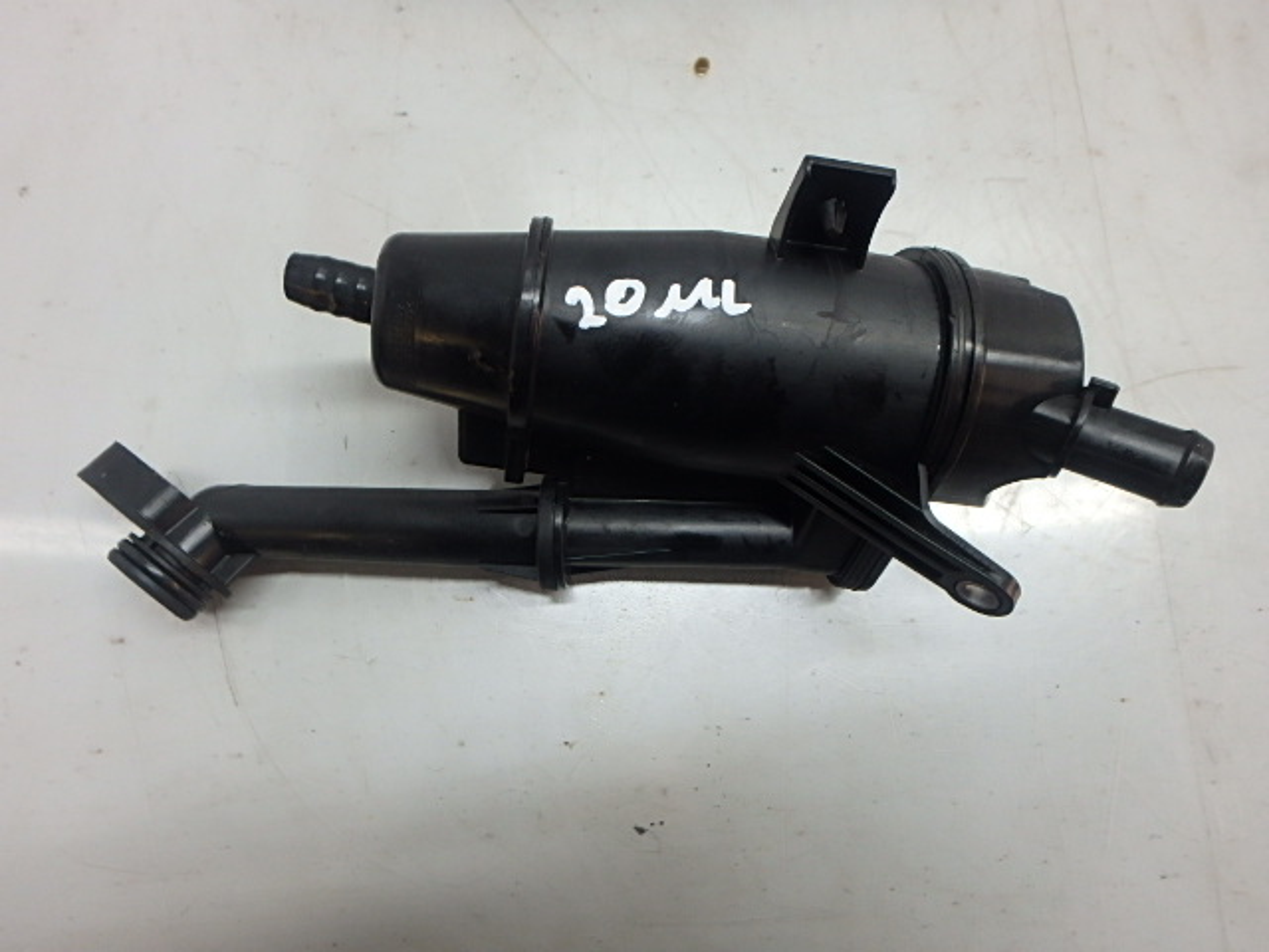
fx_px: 770
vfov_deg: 63.4
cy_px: 476
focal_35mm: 21
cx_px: 634
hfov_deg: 79.0
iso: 200
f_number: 3.5
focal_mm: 3.7
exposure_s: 1/30
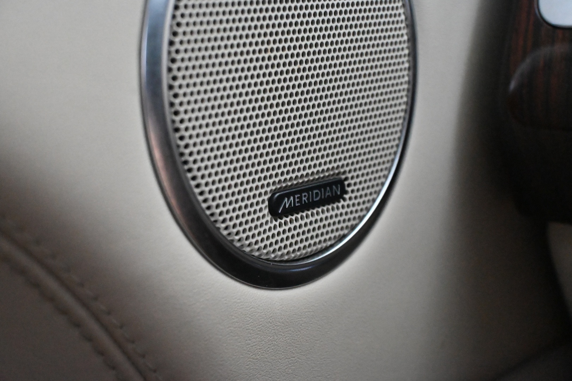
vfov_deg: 20.6
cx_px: 286
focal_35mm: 66
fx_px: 1049
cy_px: 190
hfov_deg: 30.5
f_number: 6
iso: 12800
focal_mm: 44
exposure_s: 1/20
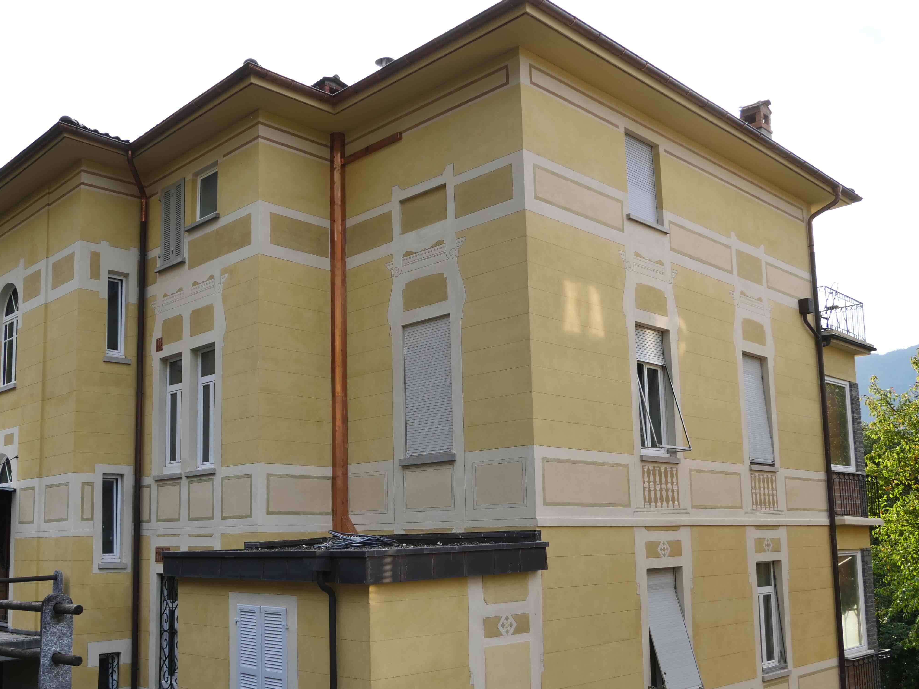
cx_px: 395
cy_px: 417
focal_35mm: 34
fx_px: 903
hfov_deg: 53.8
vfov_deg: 41.6
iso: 200
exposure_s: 1/200
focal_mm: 13
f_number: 4.5
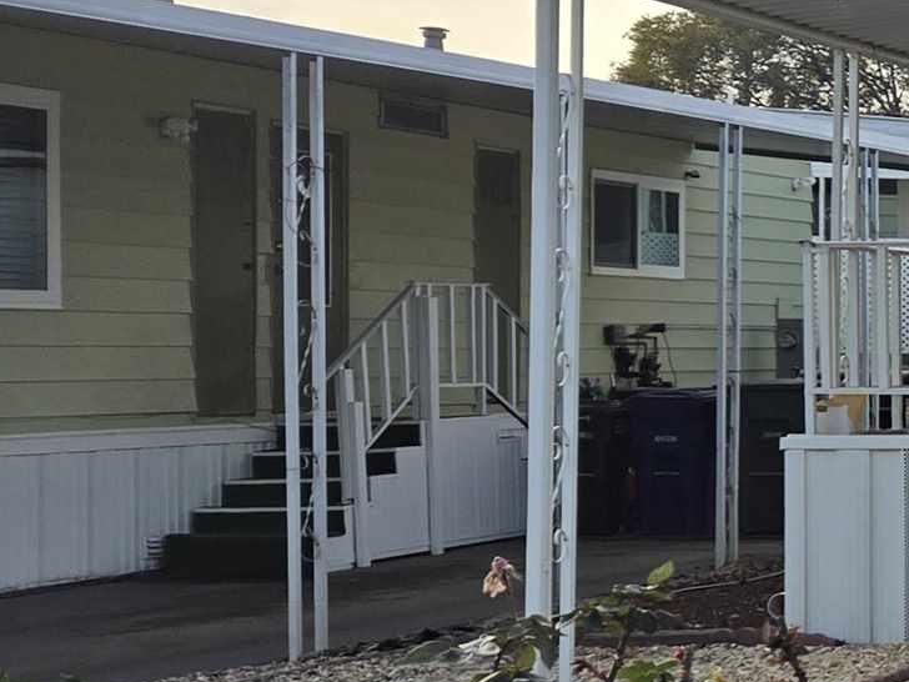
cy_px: 397
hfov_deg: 15.4
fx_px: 2547
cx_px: 1908
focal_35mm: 97
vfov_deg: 15.2
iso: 25
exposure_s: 1/1372
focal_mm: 5.4
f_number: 1.8
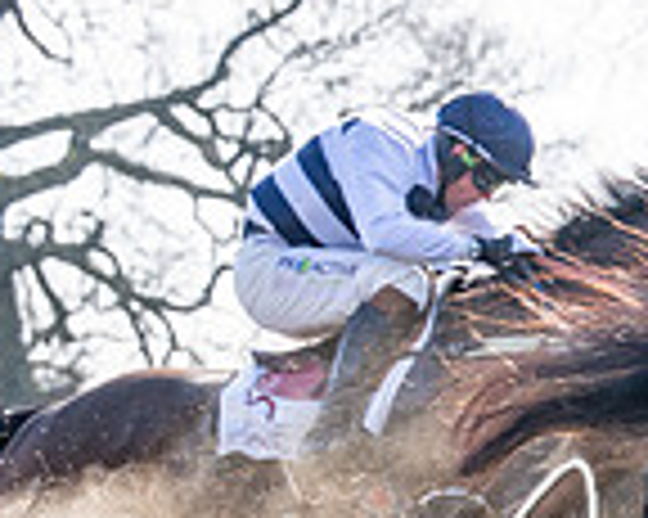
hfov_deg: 6.2
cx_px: 1098
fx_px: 5903
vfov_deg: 5.0
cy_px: 419
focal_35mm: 308
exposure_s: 1/2000
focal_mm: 70
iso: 200
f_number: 4
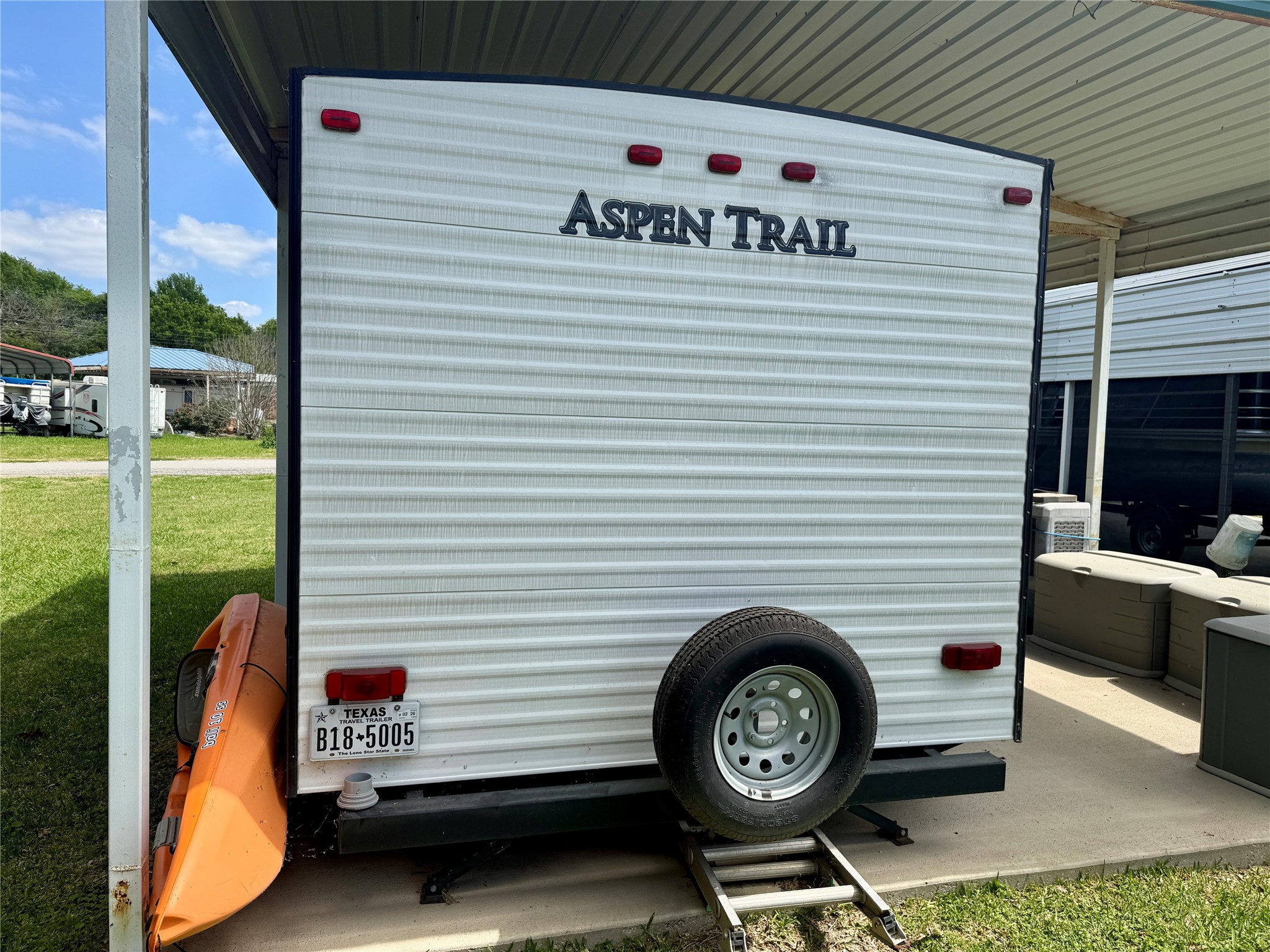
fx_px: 881
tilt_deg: -3.1
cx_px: 635
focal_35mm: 24
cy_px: 476
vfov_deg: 56.8
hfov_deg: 71.6
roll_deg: -1.2
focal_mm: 6.76
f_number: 1.78
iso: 80
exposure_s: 1/3953
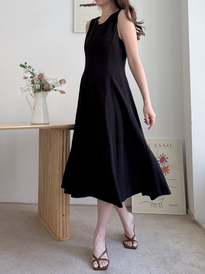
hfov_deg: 53.1
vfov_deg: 67.3
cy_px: 137
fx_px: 205
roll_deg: +0.1
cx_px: 102
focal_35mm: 26
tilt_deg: +4.1
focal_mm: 5.96
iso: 125
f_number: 1.6
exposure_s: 1/114
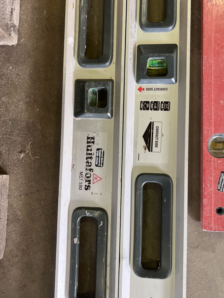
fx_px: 250
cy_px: 150
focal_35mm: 29
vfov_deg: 61.7
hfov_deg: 48.2
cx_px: 120
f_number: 1.5
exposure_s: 1/50
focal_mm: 5.7
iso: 125
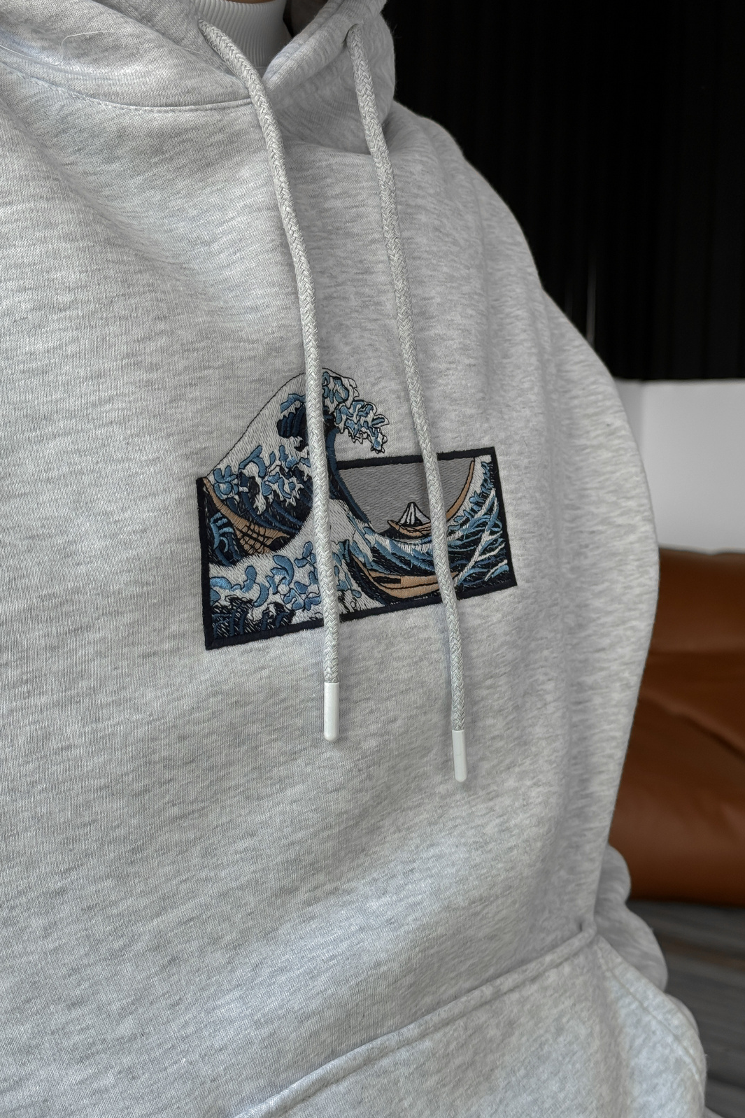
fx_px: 1552
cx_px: 406
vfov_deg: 39.6
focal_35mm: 50
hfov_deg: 27.0
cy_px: 559
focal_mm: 6.86
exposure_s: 1/115
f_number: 1.8
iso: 100
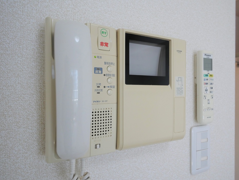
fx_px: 159
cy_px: 88
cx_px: 118
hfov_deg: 73.9
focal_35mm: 23
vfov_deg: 58.9
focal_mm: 11
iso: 800
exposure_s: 1/125
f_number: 4.5
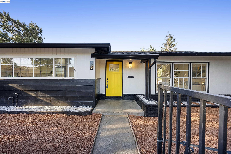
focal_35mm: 14
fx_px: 90
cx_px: 116
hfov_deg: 104.2
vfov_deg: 81.3
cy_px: 77
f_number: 8
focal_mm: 14
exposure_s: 1/80
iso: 200
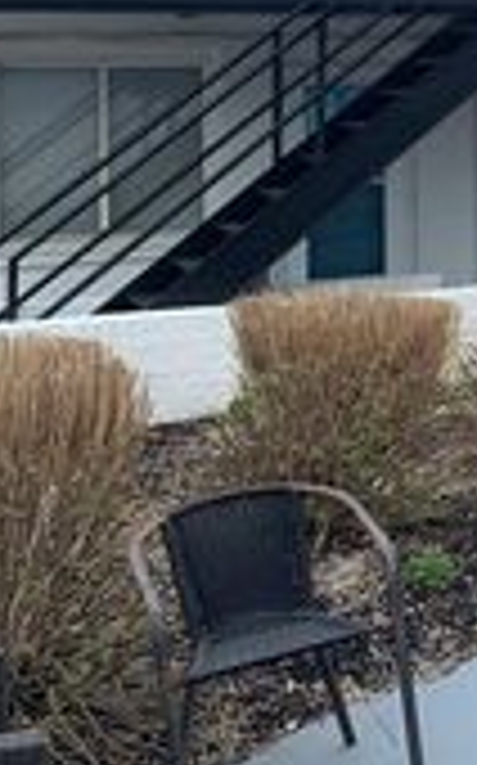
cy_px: 65
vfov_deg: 24.7
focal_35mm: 81
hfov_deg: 13.3
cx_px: 1022
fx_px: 1688
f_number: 1.8
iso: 25
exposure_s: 1/991
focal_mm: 4.25
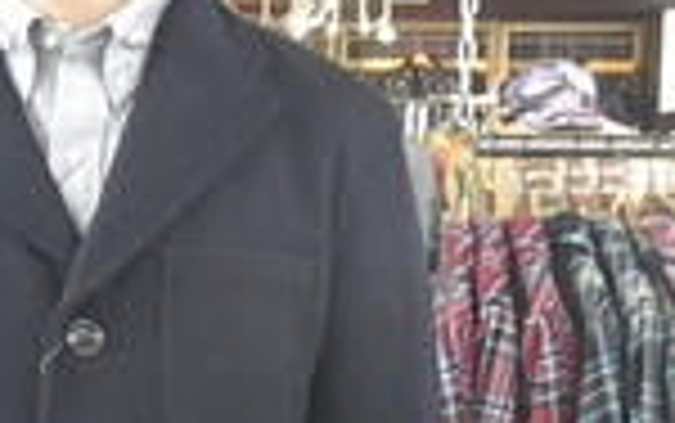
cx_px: 94
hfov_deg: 16.4
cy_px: 533
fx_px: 2320
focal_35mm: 126
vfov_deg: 10.2
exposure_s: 1/13
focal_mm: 9.1
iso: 800
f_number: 4.4
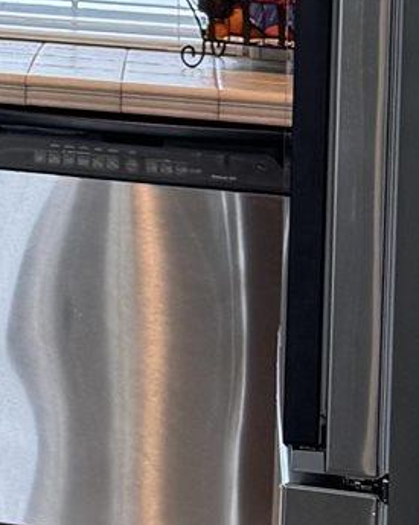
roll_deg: -1.5
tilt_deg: -1.6
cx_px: -637
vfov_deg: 11.7
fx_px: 2435
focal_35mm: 157
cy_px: -278
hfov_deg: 8.8
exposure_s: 1/60
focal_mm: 6.76
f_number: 1.78
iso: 125
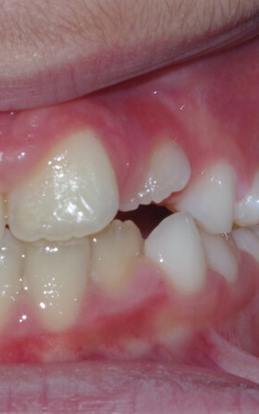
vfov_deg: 6.9
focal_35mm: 303
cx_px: 70
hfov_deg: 4.3
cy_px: 226
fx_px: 3420
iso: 500
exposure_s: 1/180
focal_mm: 100
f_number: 22
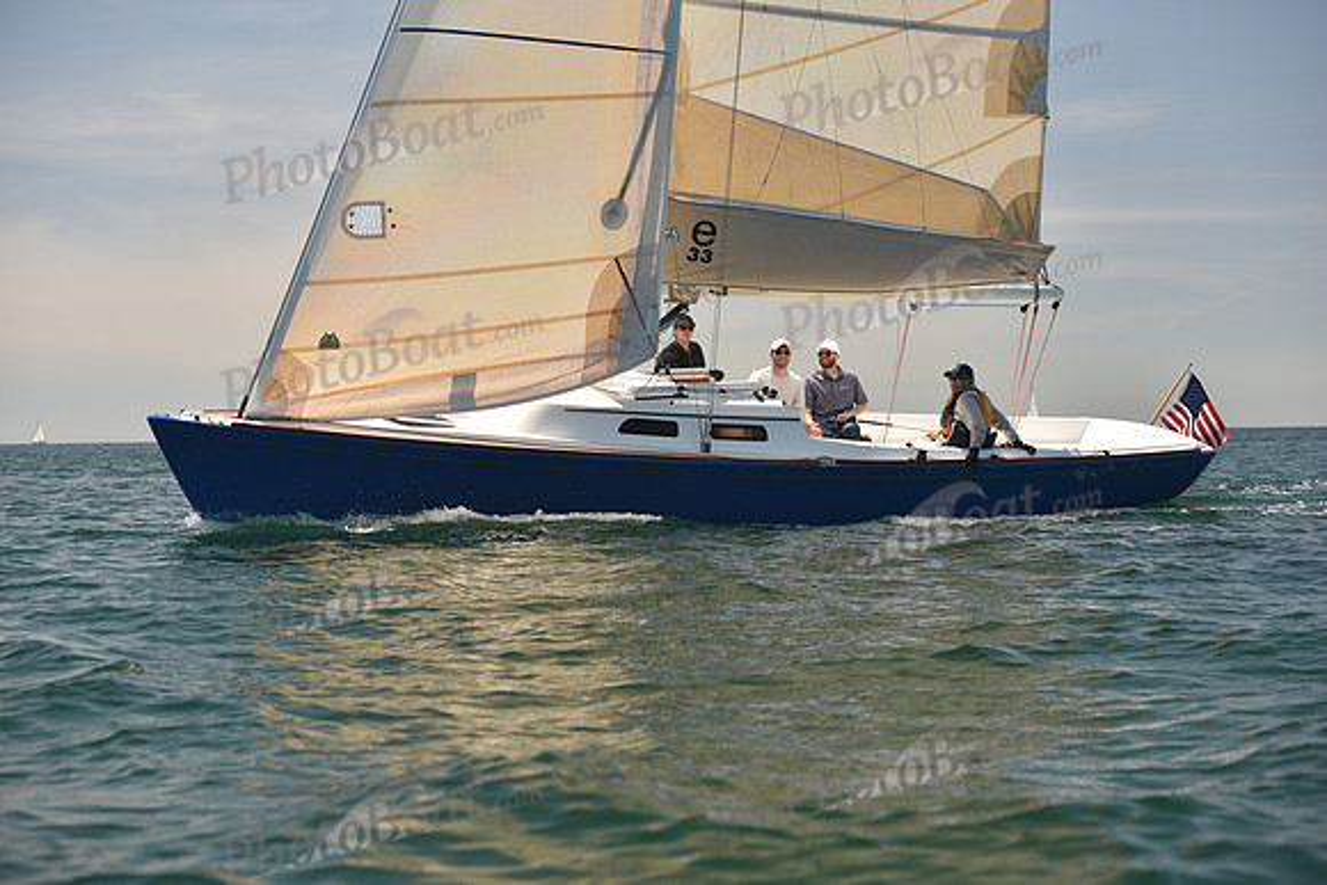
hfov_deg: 28.8
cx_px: 664
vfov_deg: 19.5
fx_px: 2581
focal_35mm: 70
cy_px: 442
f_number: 4.5
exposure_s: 1/800
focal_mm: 70
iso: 250
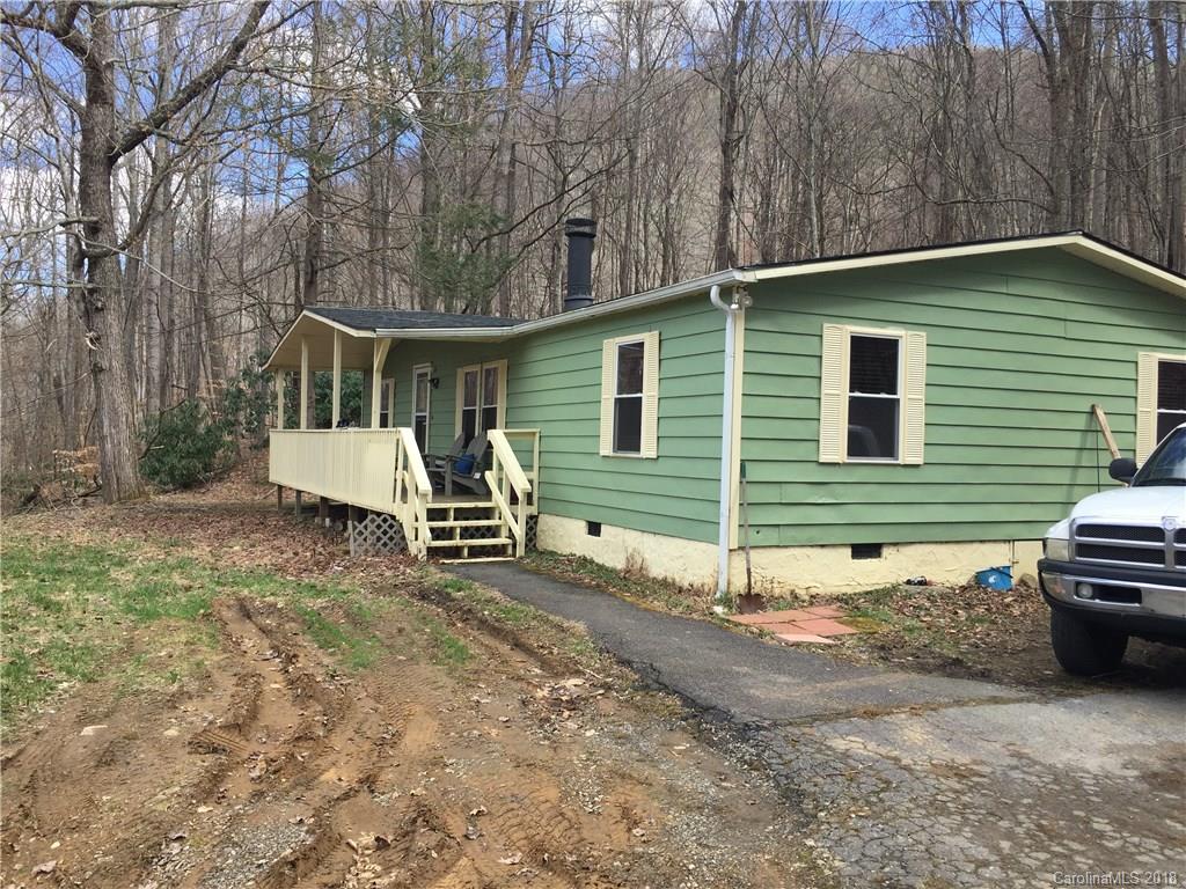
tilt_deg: -2.1
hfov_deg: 61.7
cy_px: 444
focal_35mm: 29
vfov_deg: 48.2
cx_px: 593
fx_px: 994
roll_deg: -2.1
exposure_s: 1/488
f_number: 2.2
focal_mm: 4.15
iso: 32
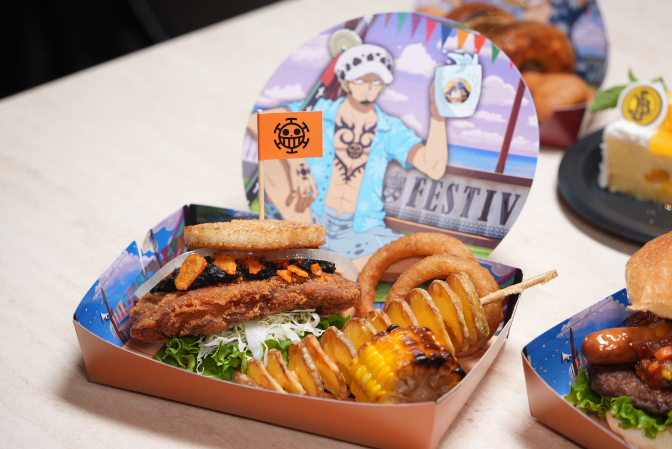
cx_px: 336
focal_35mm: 115
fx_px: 2148
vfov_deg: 11.9
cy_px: 224
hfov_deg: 17.8
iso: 640
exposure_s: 1/125
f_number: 5
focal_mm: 115
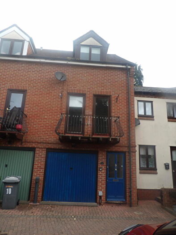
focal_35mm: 24
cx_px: 88
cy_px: 118
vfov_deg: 71.6
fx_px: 163
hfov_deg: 56.8
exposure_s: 1/229
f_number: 3.2
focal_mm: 4.3
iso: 100
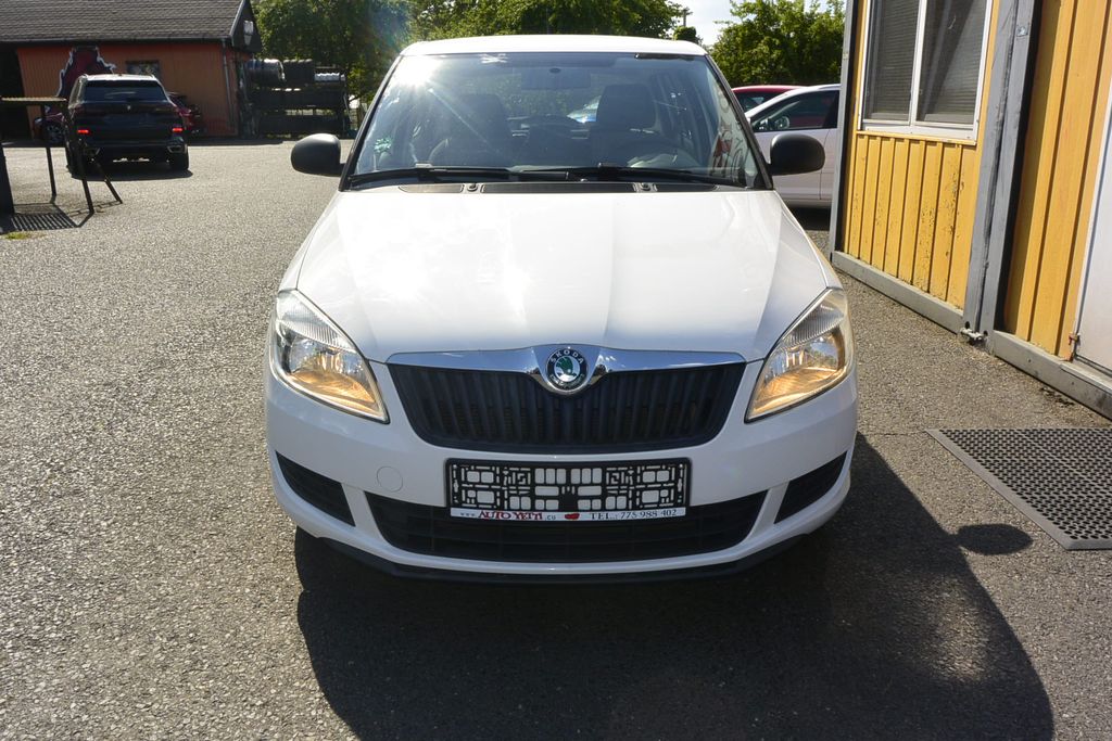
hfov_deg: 63.7
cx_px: 556
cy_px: 370
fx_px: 896
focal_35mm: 29
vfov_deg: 45.0
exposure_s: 1/250
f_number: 10
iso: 160
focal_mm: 11
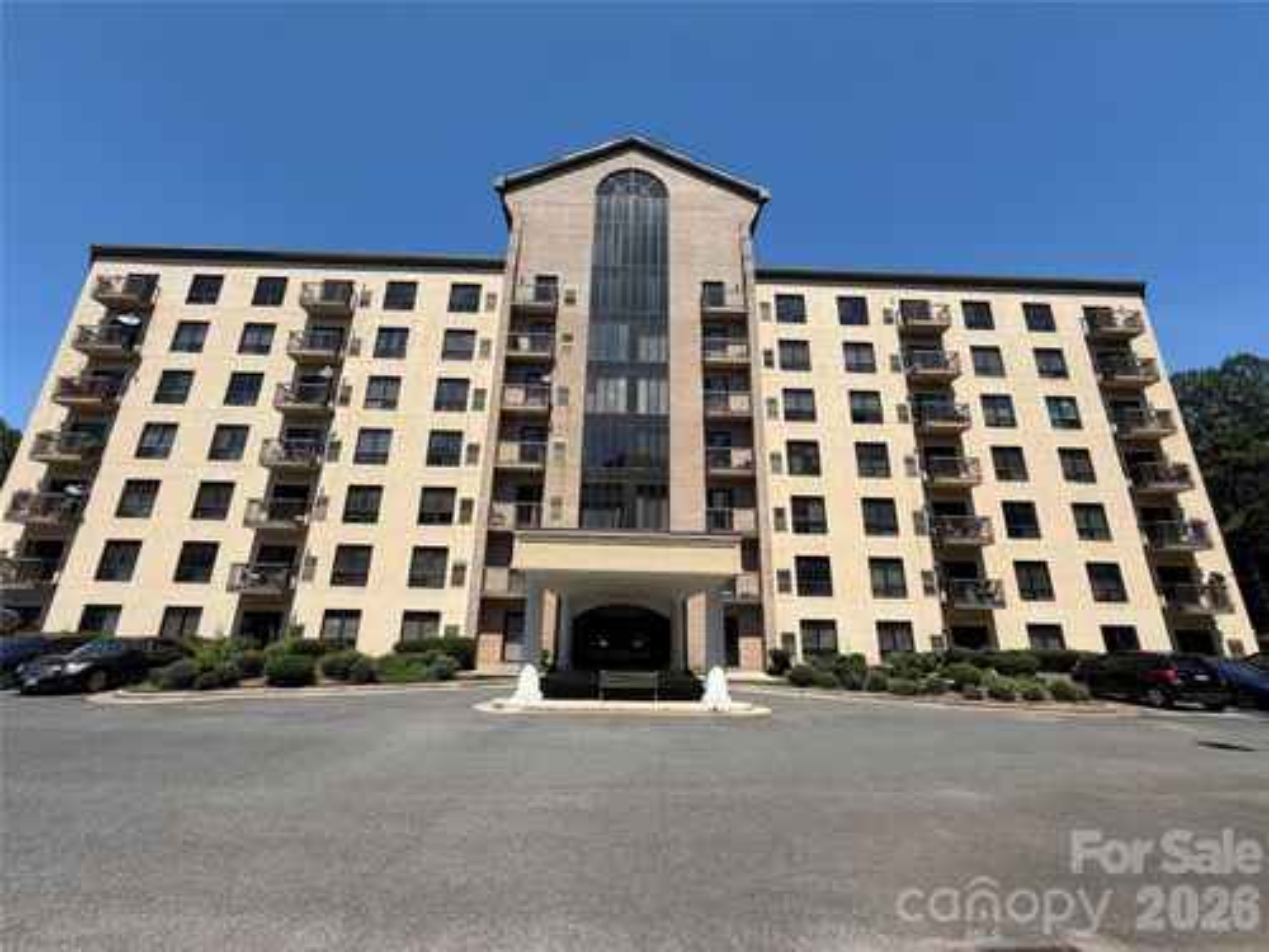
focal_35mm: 14
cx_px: 634
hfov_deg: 102.1
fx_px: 513
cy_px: 476
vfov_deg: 85.7
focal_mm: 2.22
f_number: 2.2
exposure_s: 1/876
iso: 20
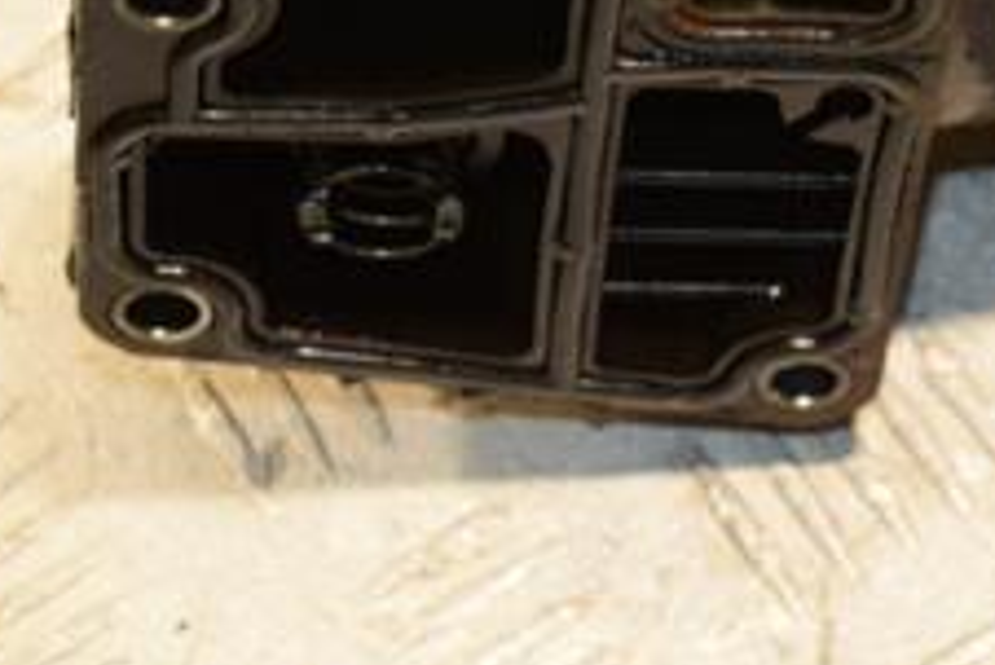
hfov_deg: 10.3
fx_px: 5503
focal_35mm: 199
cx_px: 973
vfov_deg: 6.9
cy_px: -145
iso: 800
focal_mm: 50
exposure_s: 1/125
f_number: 5
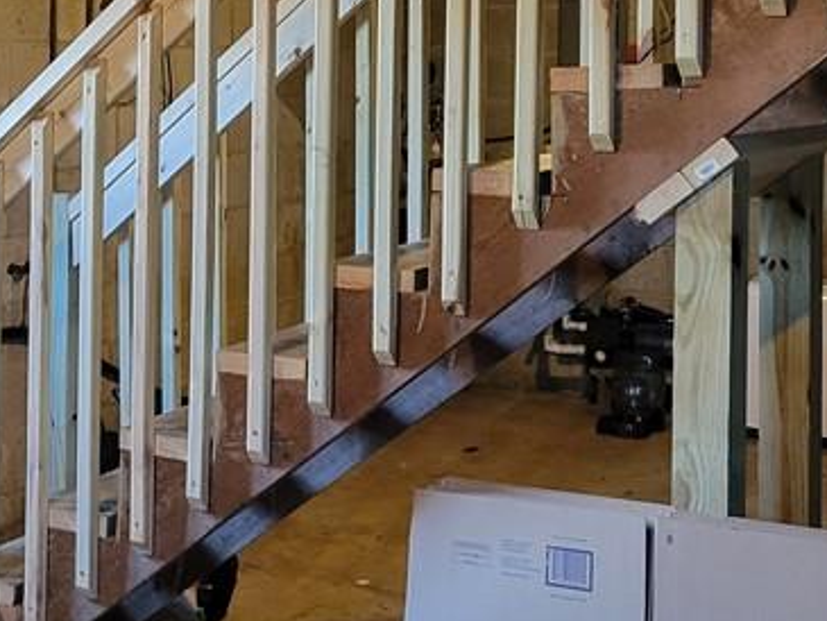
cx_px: 97
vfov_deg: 19.8
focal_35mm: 73
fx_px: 1745
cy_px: 63
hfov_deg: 25.9
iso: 400
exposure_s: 1/40
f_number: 1.8
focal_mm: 5.4
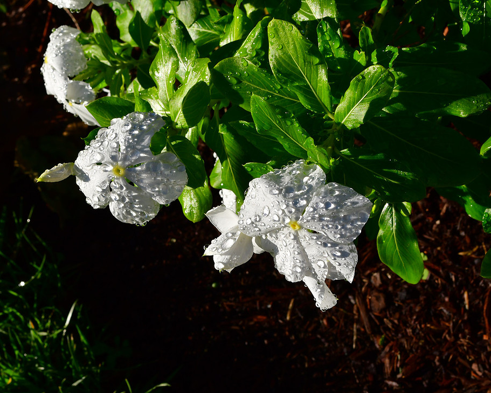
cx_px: 201
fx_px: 1235
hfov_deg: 22.5
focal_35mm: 85
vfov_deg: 18.1
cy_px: 197
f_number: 16
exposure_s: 1/320
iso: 200
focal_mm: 50
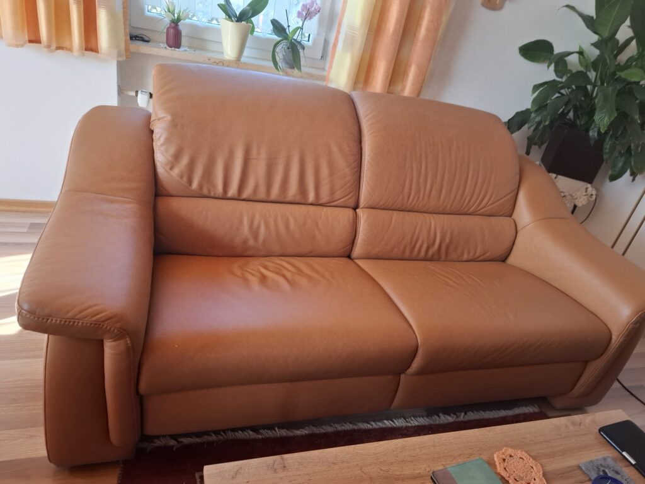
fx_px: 429
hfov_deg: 73.9
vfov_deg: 58.9
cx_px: 322
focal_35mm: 23
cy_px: 242
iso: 160
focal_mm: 5.54
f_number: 1.8
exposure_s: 1/100
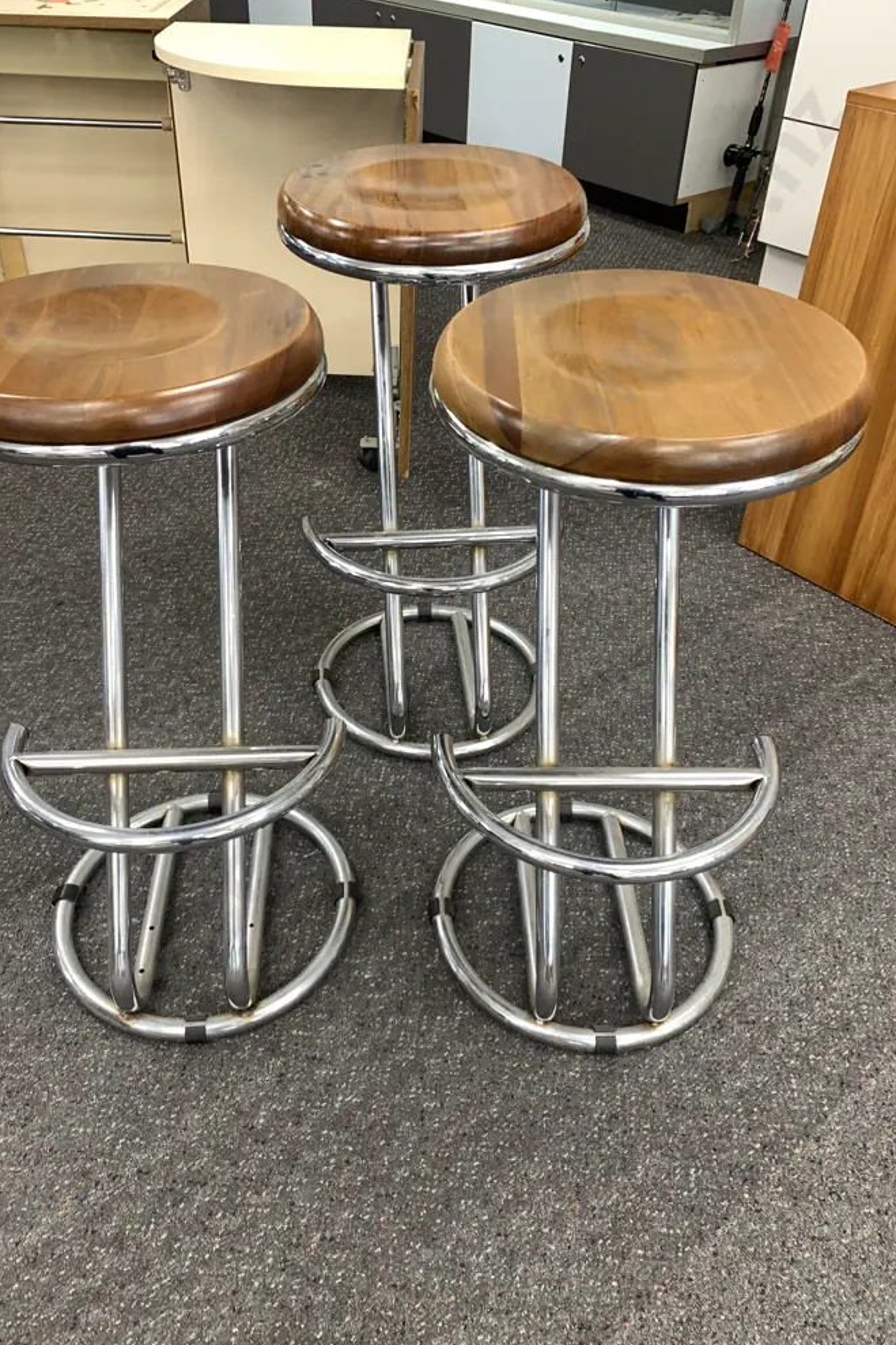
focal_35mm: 28
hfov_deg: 46.3
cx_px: 412
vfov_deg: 65.5
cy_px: 658
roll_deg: -1.3
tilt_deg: -38.4
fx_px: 1046
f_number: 1.8
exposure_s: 1/50
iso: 125
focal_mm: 4.25
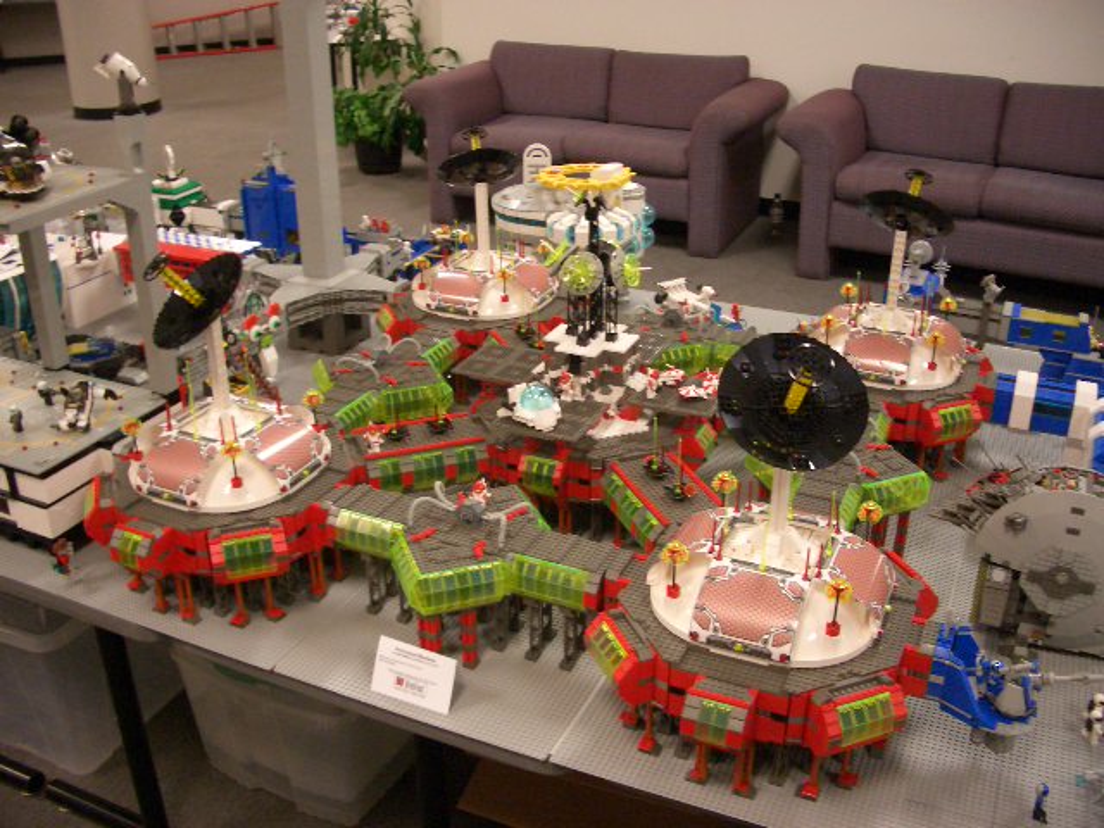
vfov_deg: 40.7
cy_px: 414
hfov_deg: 52.6
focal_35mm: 35
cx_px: 552
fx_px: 1116
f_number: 2.6
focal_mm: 5.8
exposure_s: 1/50
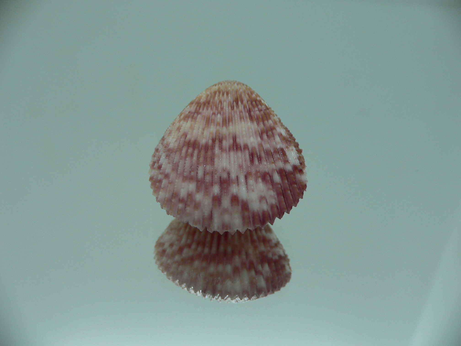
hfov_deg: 52.6
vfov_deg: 40.7
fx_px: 466
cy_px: 173
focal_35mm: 35
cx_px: 230
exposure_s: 1/60
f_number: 2.8
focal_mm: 4.6
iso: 80
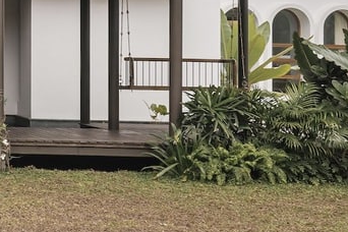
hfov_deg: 14.1
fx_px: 1073
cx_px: -432
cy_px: -354
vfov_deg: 10.4
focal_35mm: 111
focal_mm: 19
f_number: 10
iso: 64
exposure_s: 1/50
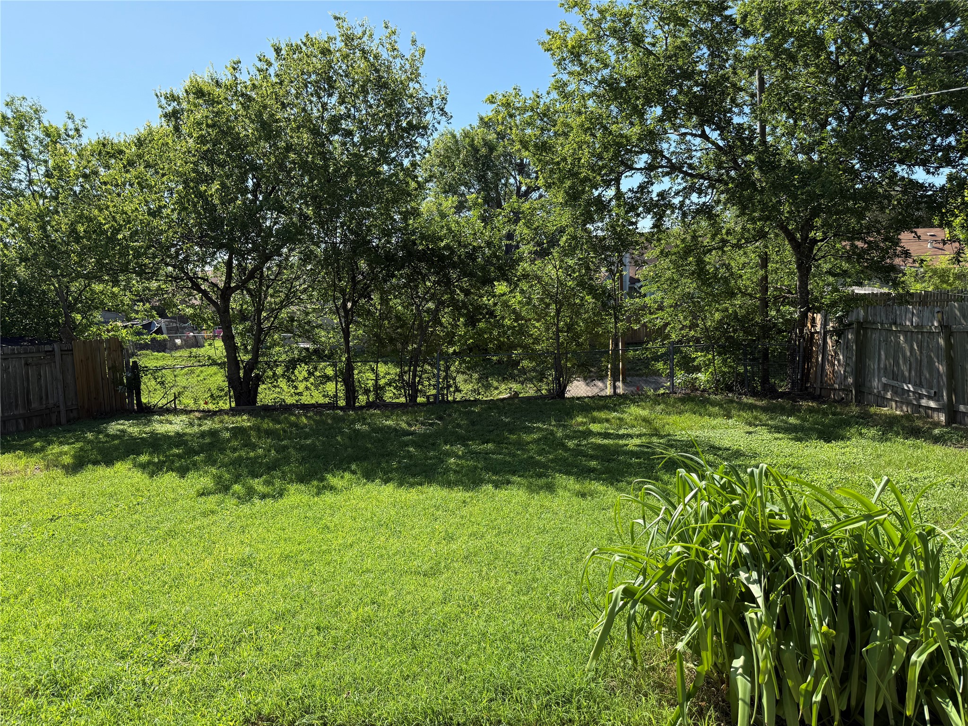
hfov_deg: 71.6
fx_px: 671
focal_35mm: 24
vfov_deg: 56.8
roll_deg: +1.5
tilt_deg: -7.0
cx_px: 484
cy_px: 363
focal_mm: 6.76
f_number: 1.78
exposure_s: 1/2445
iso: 100
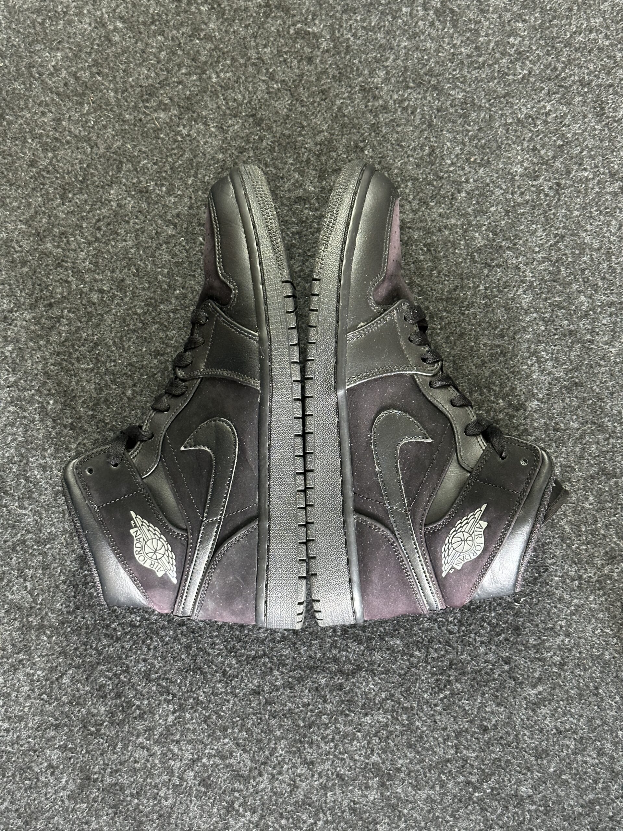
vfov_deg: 39.7
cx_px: 312
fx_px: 1152
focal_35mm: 48
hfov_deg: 30.3
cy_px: 416
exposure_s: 1/25
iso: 400
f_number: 1.78
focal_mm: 6.86
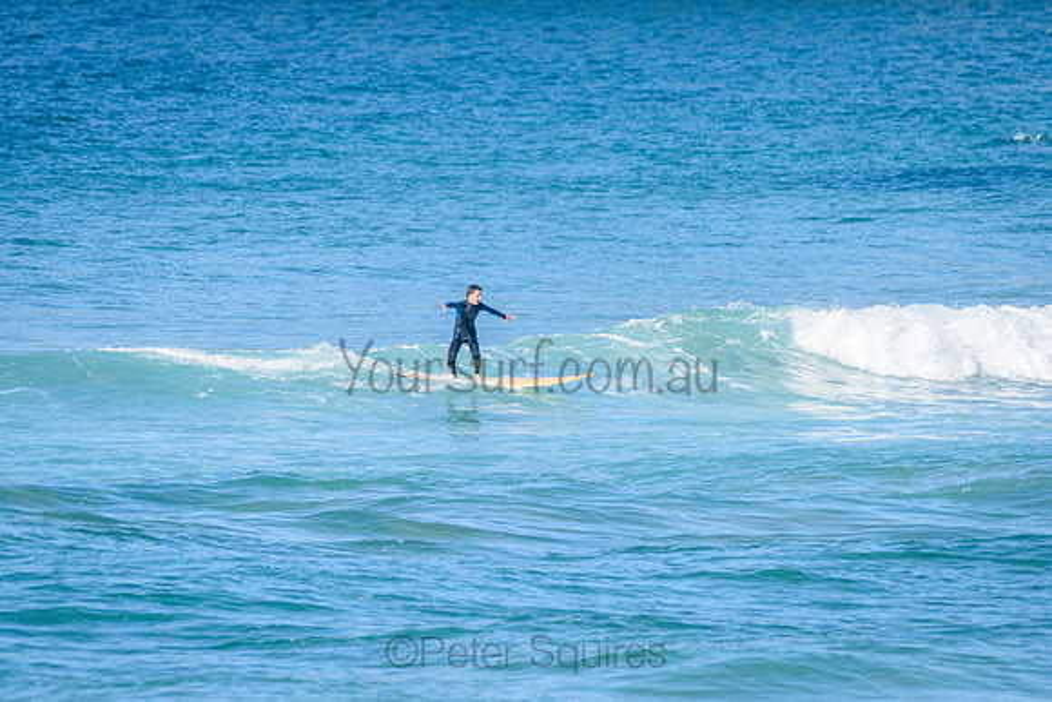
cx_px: 458
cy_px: 342
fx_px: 17924
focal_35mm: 613
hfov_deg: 3.4
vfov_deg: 2.2
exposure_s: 1/8000
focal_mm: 500
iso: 800
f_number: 5.6
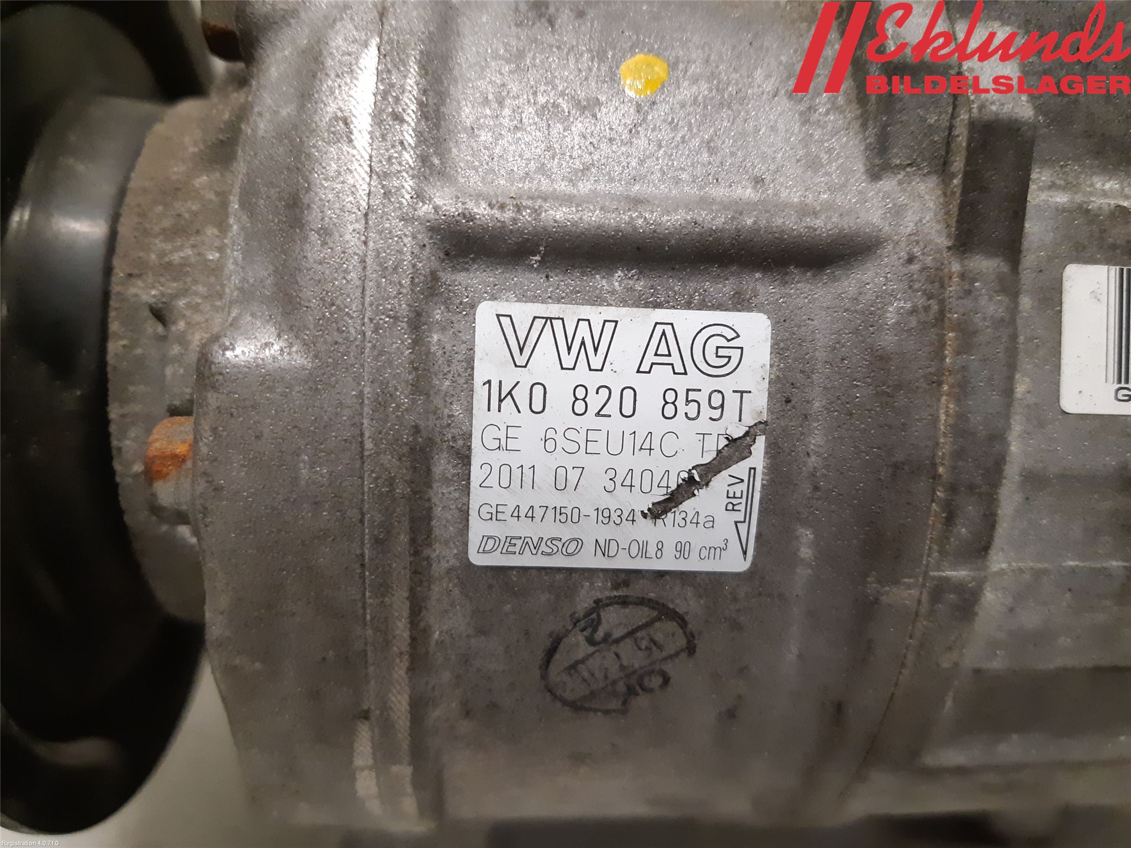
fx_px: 849
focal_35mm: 26
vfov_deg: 53.1
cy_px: 424
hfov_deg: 67.3
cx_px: 566
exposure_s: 1/50
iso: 320
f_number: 1.7
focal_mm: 3.93
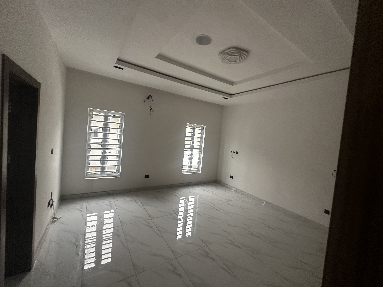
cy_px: 144
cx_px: 192
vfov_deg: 85.7
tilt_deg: -2.5
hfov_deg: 102.1
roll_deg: -5.9
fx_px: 155
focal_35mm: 14
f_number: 2.2
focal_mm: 2.22
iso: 320
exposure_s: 1/62
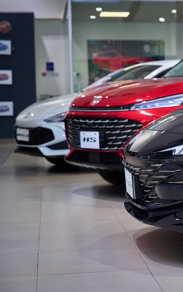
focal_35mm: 91
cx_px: 212
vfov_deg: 22.8
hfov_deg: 14.0
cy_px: 146
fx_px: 726
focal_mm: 59
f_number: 4
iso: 400
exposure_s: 1/160
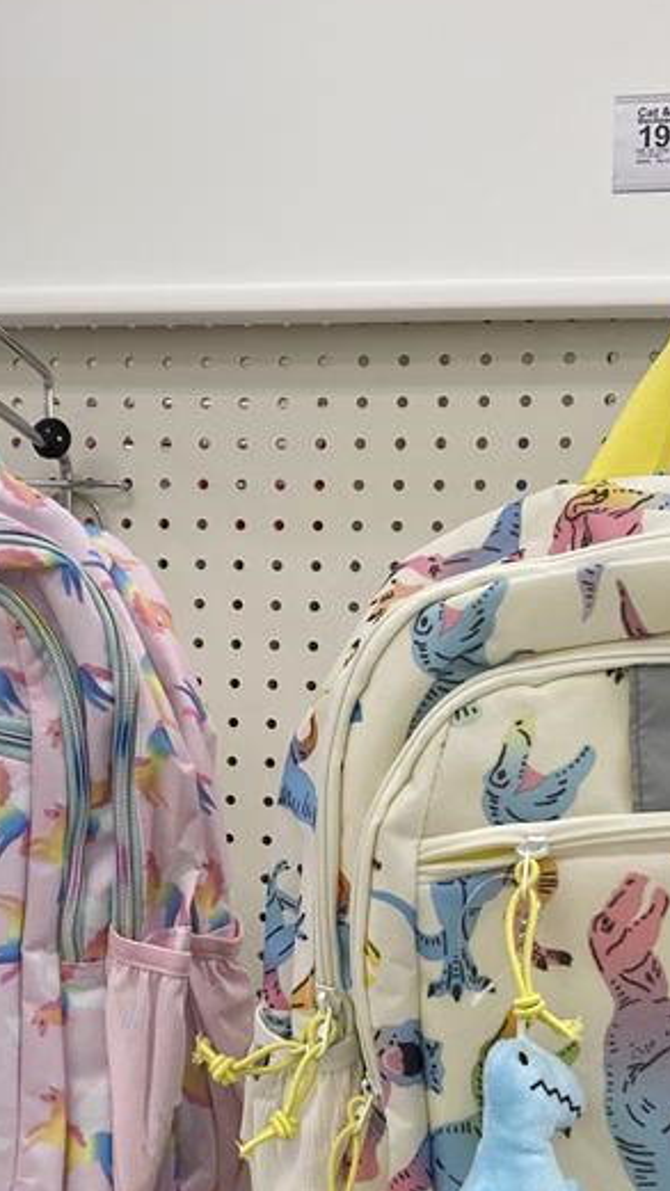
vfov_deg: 34.4
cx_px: 208
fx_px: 1895
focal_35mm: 60
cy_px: 846
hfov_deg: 20.0
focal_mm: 3.99
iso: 80
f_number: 1.8
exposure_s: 1/82
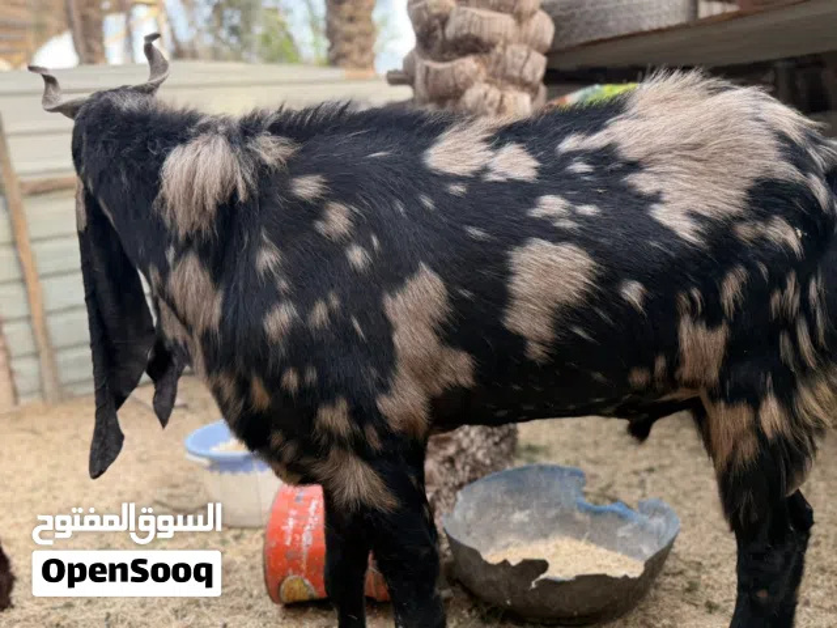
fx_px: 580
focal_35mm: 24
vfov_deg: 56.8
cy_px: 314
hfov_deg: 71.6
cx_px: 418
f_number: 1.78
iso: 200
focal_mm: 6.76
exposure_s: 1/107
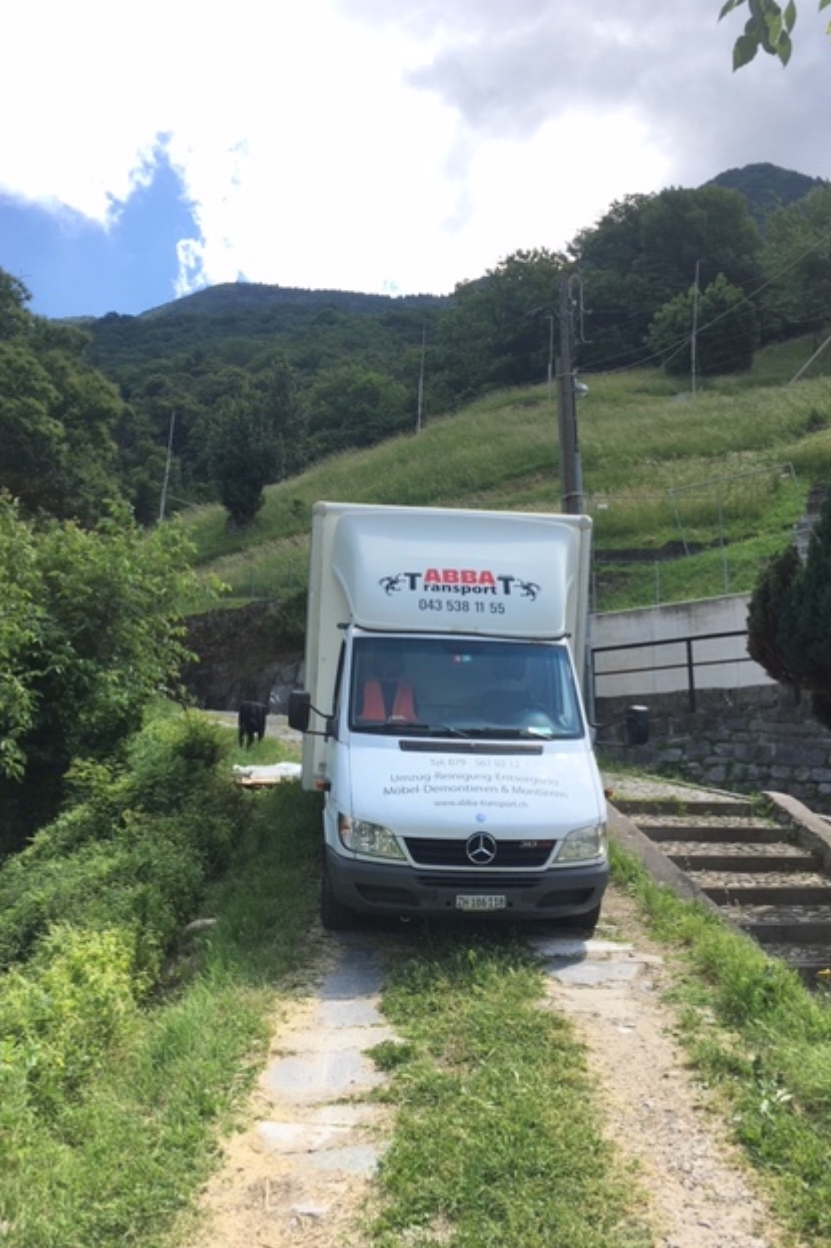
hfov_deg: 42.3
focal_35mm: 31
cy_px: 609
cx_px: 433
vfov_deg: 60.3
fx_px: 1074
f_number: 2.2
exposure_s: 1/827
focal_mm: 4.15
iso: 25
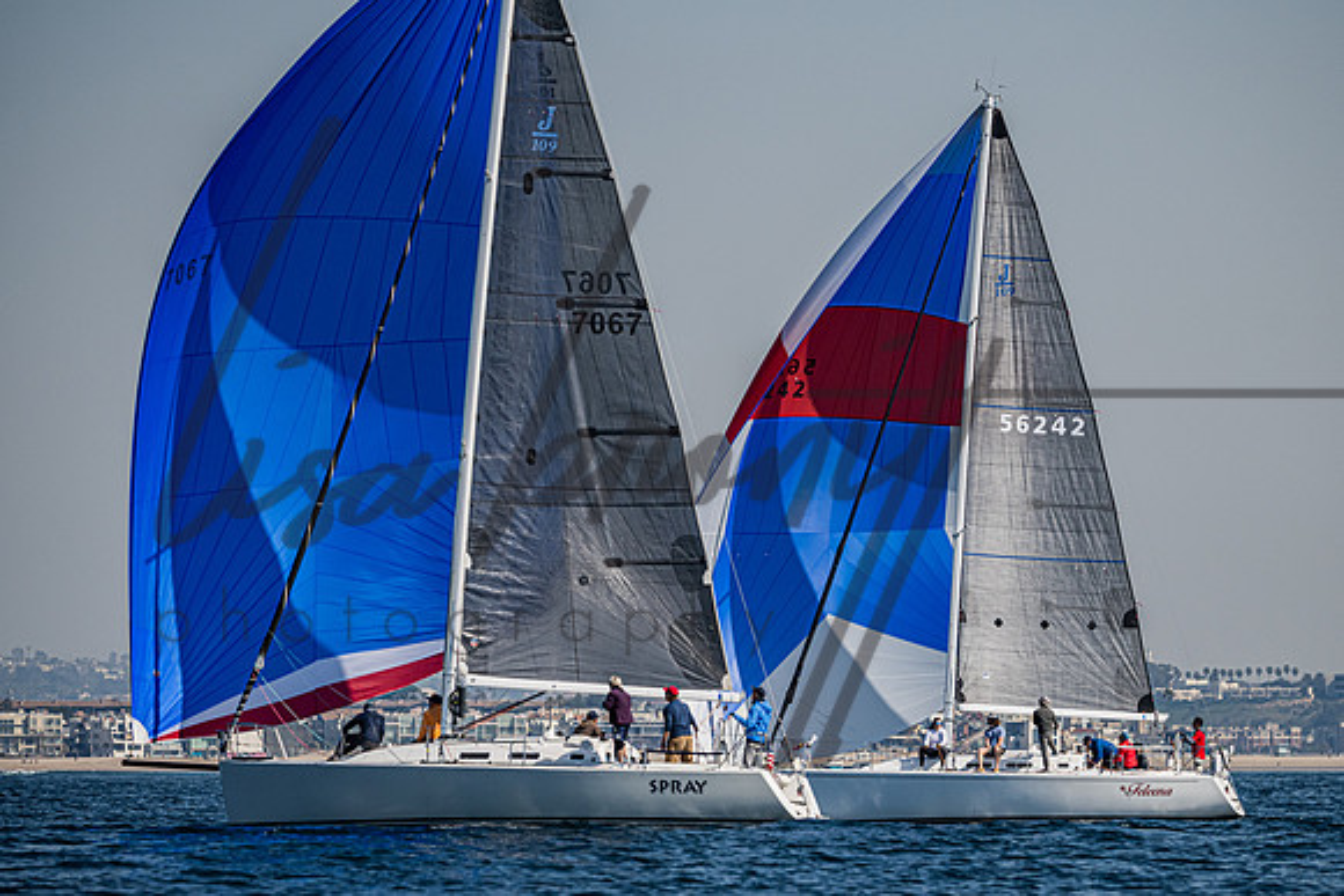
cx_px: 786
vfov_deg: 4.6
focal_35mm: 299
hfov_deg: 6.9
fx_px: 11158
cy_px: 513
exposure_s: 1/6400
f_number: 5
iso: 400
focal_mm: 220
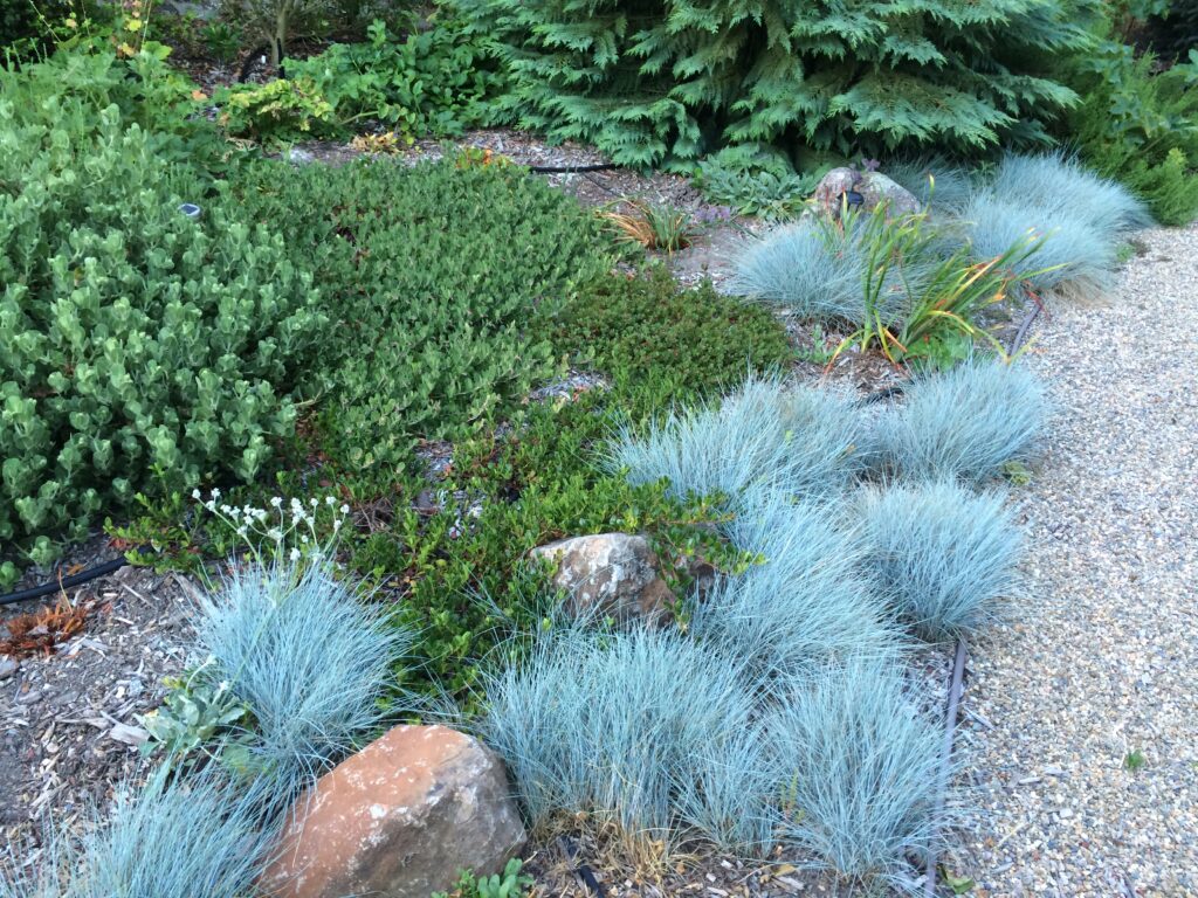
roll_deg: -1.7
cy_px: 449
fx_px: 1004
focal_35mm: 29
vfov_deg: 48.2
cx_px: 599
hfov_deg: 61.7
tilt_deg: -29.7
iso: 40
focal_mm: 4.15
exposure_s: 1/40
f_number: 2.2
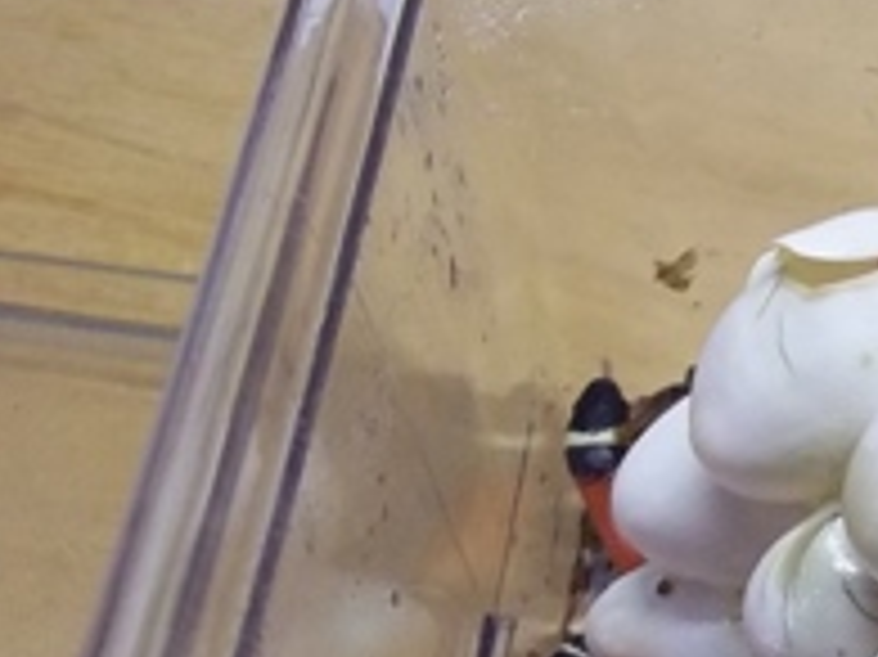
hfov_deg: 17.1
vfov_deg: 13.9
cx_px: 1292
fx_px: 2662
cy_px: 594
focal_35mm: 105
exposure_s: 1/30
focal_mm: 5.7
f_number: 2.9
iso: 154
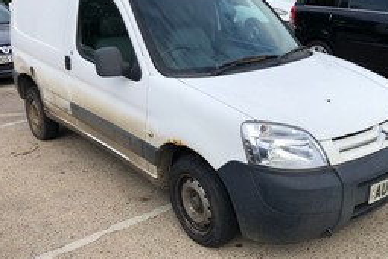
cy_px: 108
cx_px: 211
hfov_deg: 48.4
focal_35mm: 40
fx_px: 431
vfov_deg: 33.3
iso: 20
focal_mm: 4
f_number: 1.8
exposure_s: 1/1429
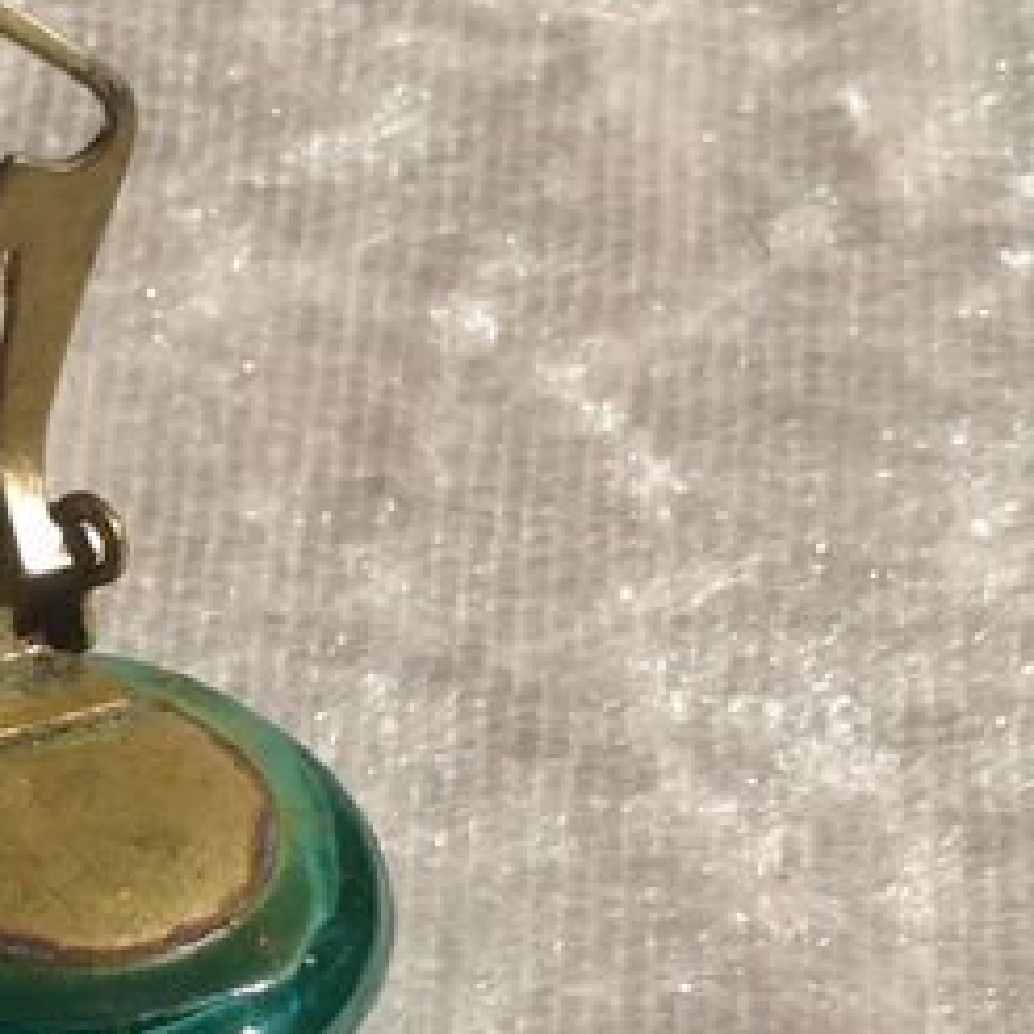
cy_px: 969
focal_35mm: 125
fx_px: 4224
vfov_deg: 13.8
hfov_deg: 13.2
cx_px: -486
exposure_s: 1/3788
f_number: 2.4
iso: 50
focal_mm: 4.28
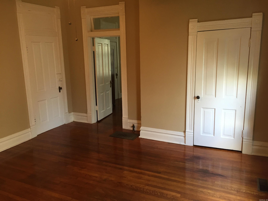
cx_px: 134
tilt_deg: -12.4
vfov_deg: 48.2
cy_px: 100
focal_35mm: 29
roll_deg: +0.2
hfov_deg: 61.7
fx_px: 225
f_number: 2.2
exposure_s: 1/30
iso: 100
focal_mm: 4.15
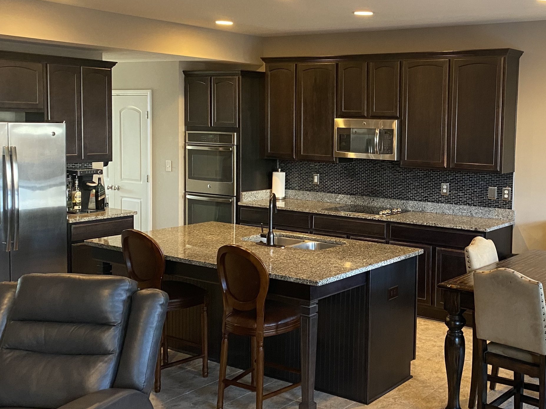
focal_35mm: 43
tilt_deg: -6.1
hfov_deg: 42.9
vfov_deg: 33.5
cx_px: 386
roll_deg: -2.0
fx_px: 678
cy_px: 173
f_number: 1.8
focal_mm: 4.25
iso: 320
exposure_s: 1/60
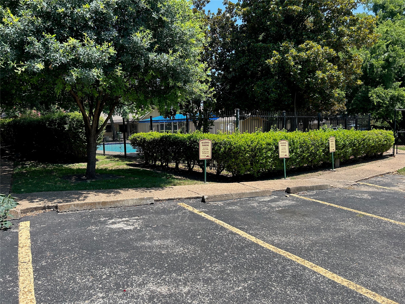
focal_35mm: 26
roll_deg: +0.3
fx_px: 304
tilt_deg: -5.5
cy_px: 152
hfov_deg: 67.3
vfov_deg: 53.1
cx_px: 202
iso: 50
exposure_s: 1/1972
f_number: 1.5
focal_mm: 5.7
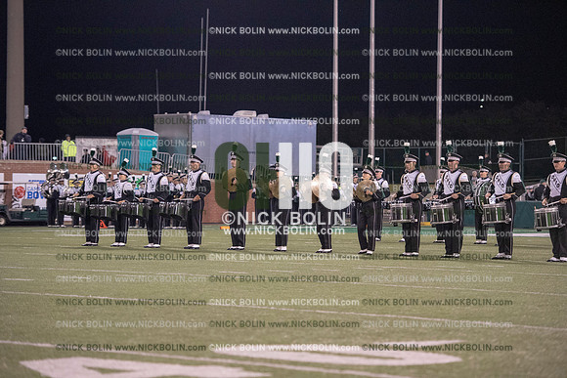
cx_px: 284
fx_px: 1969
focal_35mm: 125
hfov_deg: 16.4
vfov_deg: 11.0
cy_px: 189
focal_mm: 125
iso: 5000
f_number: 3.2
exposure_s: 1/1250
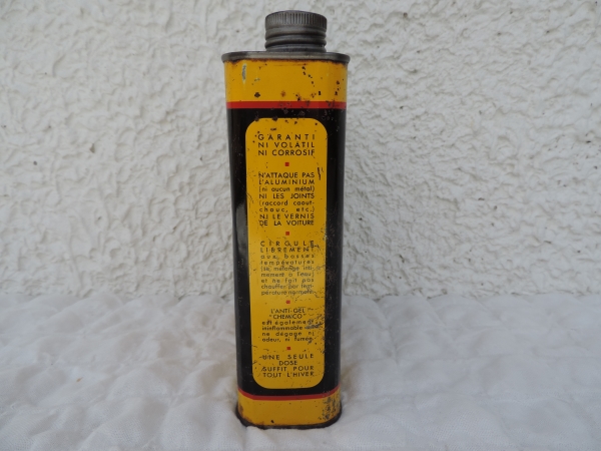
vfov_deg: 56.8
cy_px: 226
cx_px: 300
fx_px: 417
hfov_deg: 71.6
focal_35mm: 24
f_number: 3
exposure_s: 1/1000
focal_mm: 4.3
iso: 80
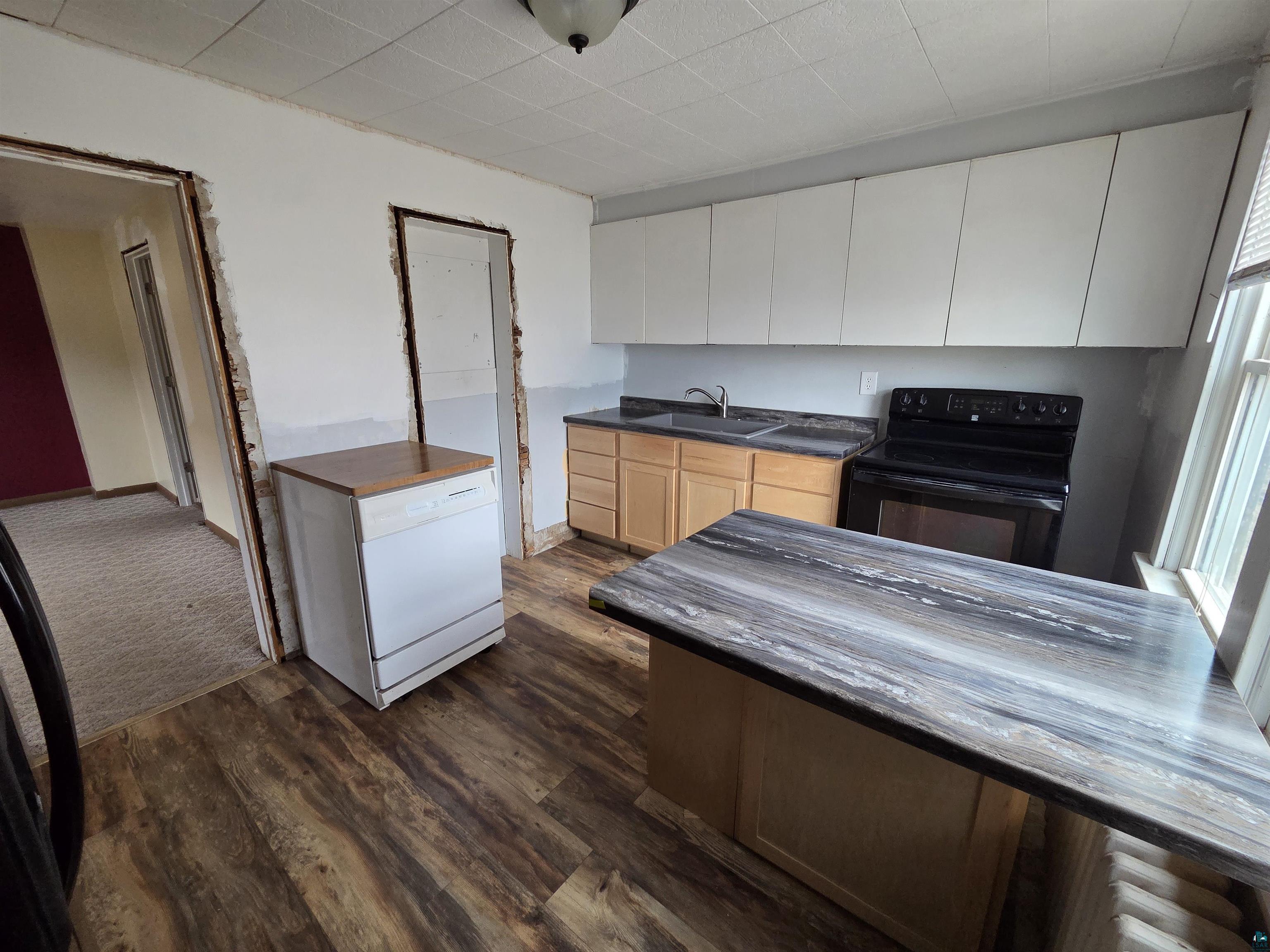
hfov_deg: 106.2
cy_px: 476
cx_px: 635
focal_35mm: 13
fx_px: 477
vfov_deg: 89.9
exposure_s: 1/60
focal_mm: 2.2
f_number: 2.2
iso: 320
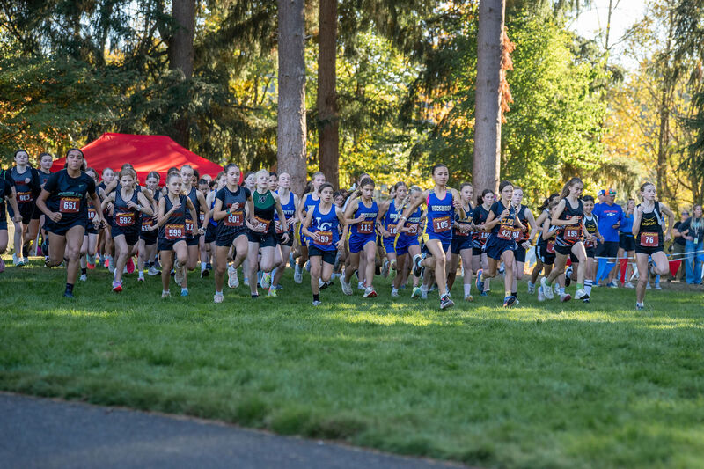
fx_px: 1713
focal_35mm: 88
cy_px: 233
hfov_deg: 23.2
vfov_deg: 15.6
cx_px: 394
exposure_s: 1/1000
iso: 640
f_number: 2.8
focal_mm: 74
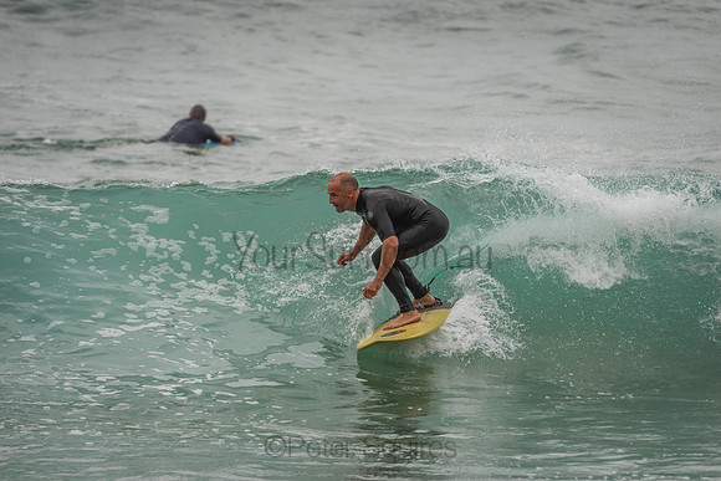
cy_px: 240
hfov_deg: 4.1
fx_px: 10016
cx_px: 360
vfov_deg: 2.8
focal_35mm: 500
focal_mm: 500
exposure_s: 1/2000
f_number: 5.6
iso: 250
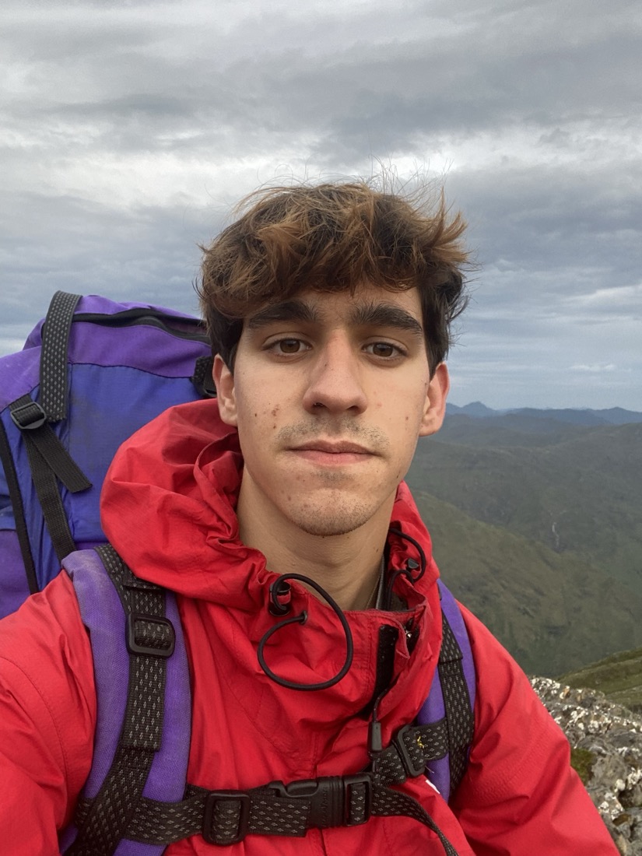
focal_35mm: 30
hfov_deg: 46.8
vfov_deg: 60.0
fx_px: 742
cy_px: 428
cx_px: 321
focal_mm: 2.71
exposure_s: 1/105
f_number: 2.2
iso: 100
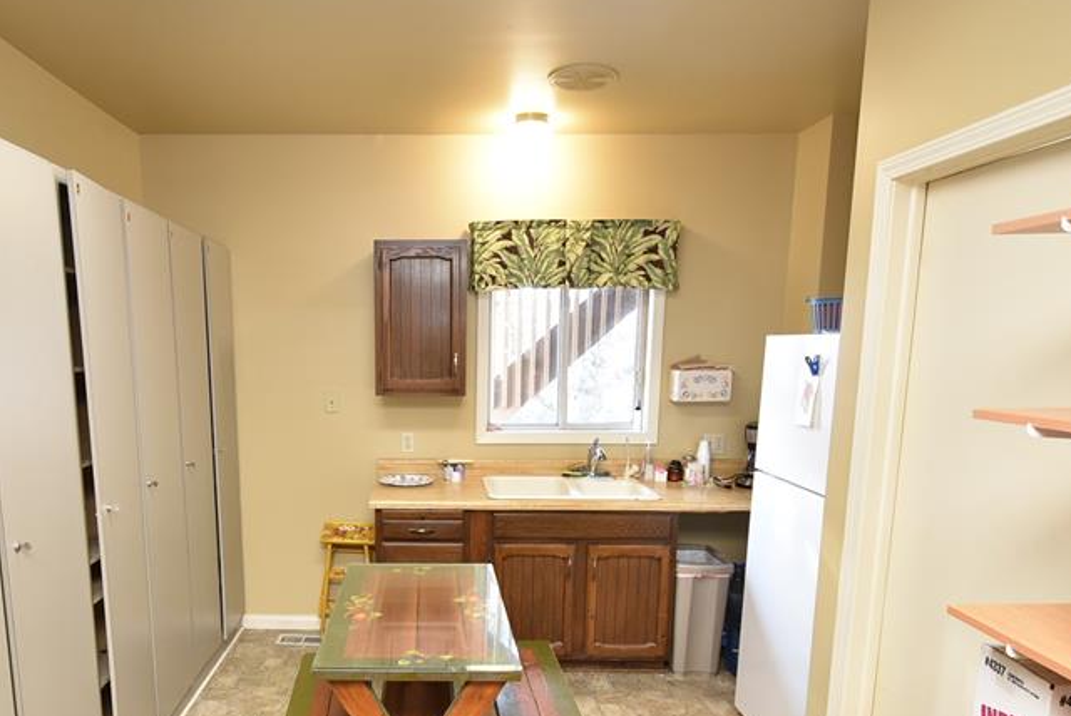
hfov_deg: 72.4
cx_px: 400
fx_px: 715
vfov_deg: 52.3
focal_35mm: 24
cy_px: 470
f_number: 4.5
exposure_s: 1/13
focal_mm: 10
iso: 250
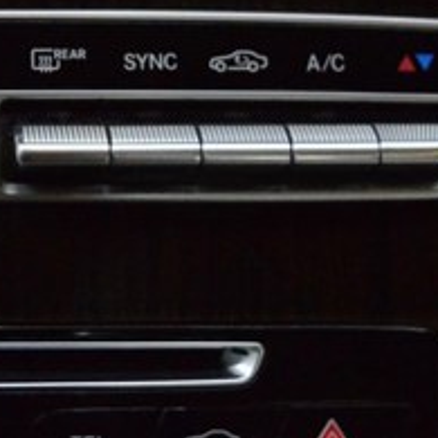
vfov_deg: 11.8
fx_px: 2096
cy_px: 33
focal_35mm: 146
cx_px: -142
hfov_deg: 11.6
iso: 6400
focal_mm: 35
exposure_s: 1/800
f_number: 4.5
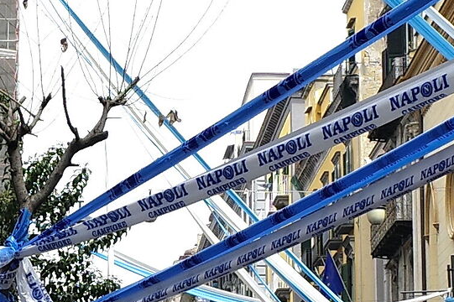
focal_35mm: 222
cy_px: 308
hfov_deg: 9.2
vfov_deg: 6.2
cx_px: -4
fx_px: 2798
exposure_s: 1/400
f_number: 5.6
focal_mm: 18.3
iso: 100
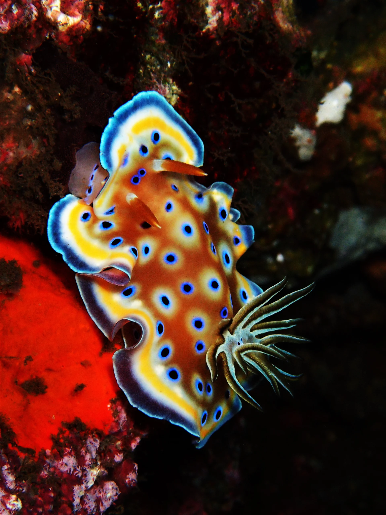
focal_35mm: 100
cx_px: 193
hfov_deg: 14.8
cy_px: 258
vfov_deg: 19.6
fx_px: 1487
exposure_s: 1/200
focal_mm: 18
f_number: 6.3
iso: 320
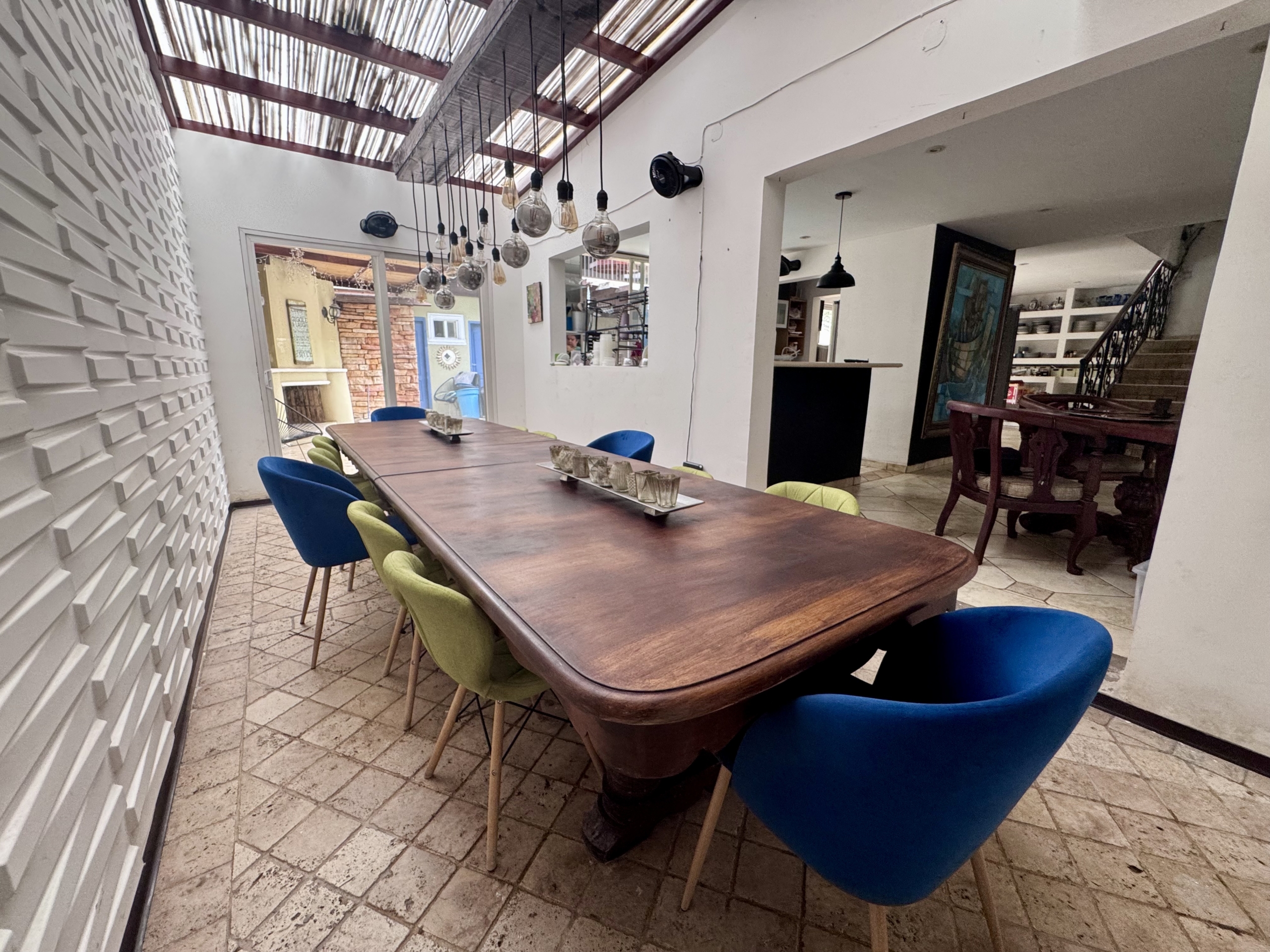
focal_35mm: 14
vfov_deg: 85.7
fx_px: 514
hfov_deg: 102.1
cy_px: 476
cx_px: 635
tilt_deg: -12.4
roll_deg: -0.3
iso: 200
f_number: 2.2
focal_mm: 2.22
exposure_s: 1/99
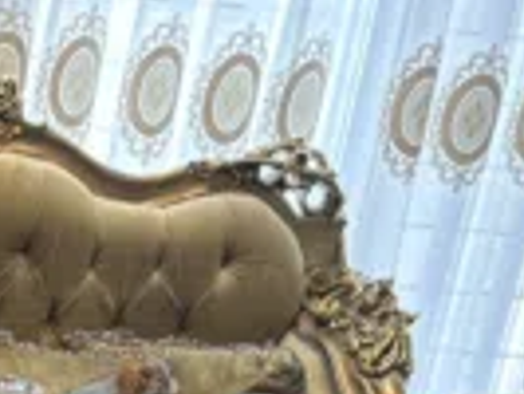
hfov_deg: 14.1
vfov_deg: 10.6
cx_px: -394
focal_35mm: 125
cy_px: 863
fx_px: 1894
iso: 125
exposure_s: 1/50
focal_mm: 5.96
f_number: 1.6
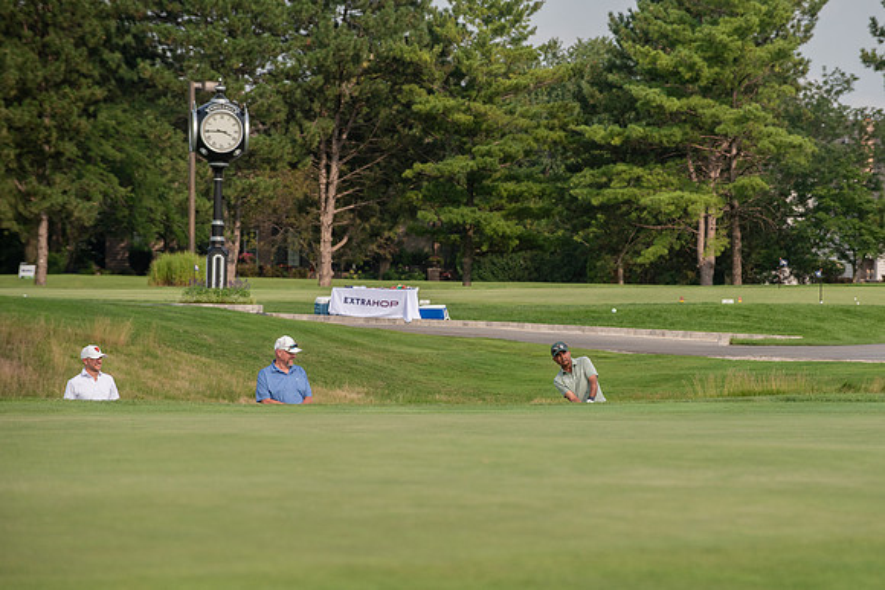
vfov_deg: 5.9
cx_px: 519
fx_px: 5764
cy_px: 346
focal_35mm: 234
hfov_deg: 8.8
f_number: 5
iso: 250
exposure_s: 1/1250
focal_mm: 200
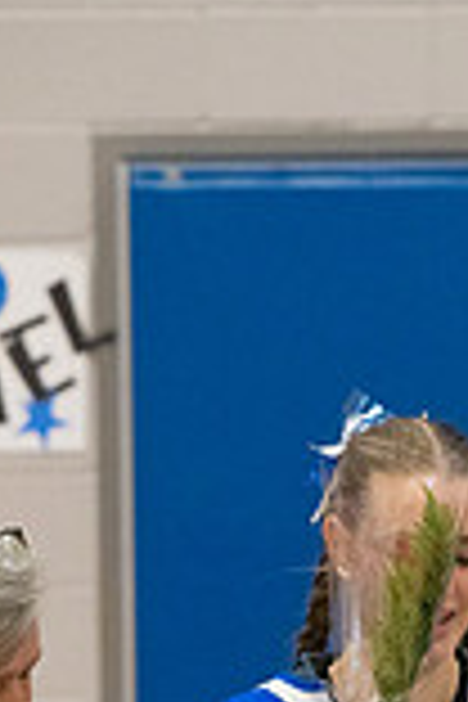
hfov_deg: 2.7
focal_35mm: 506
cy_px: 909
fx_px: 9866
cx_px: 364
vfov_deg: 4.1
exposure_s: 1/500
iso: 5000
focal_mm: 175
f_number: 5.6
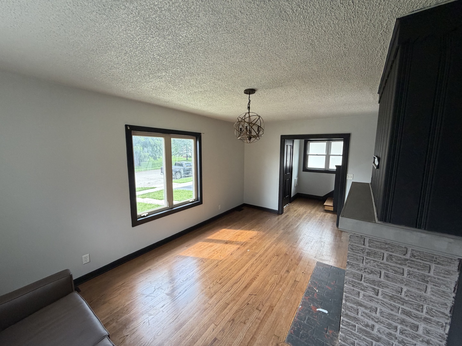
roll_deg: +0.0
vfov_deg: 85.7
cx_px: 231
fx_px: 187
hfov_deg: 102.1
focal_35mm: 14
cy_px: 173
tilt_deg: -8.2
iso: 200
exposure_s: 1/121
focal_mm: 2.22
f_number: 2.2
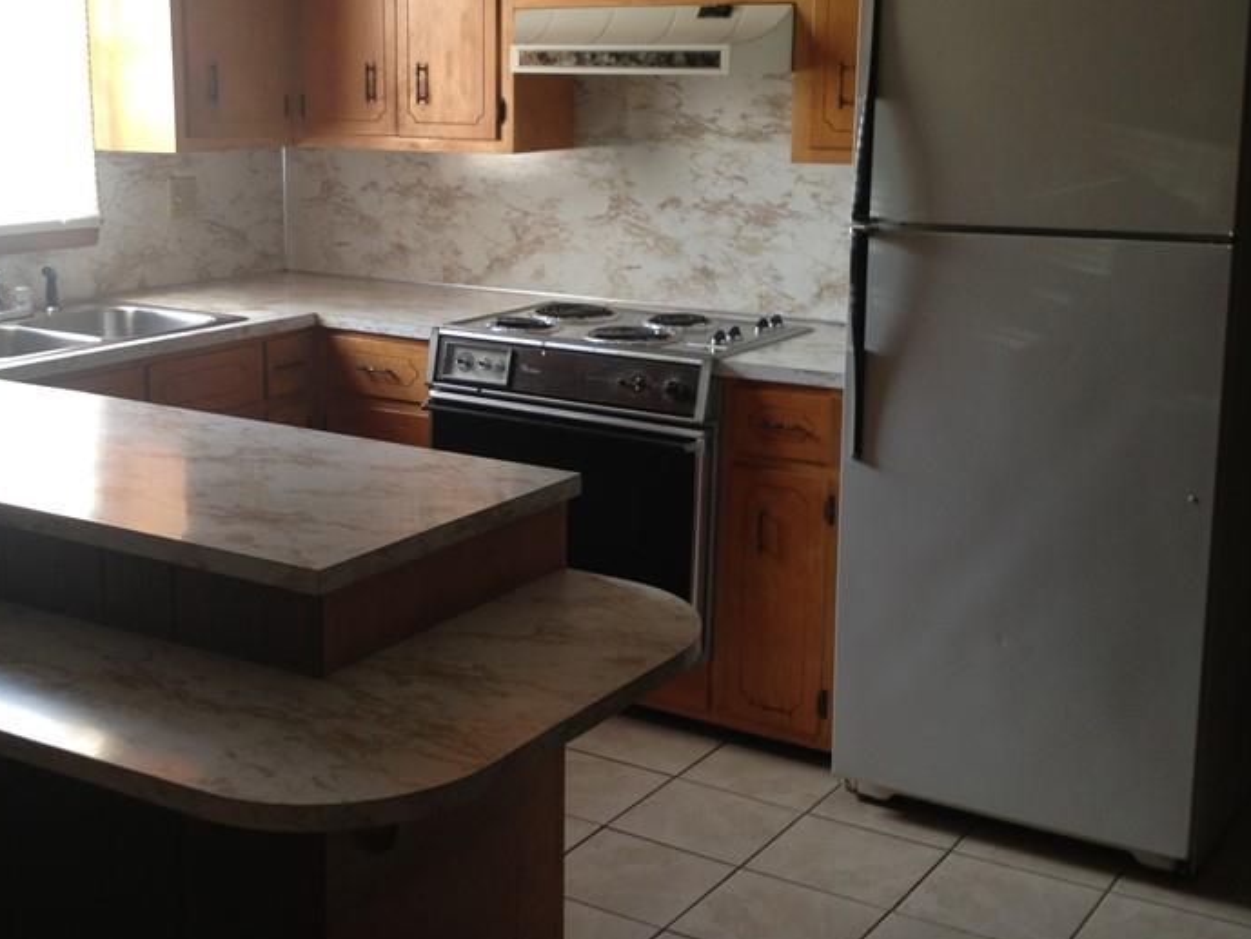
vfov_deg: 28.0
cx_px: 472
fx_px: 1880
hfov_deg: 36.6
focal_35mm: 52
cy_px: 400
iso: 64
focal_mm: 4.28
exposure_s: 1/20
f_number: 2.4
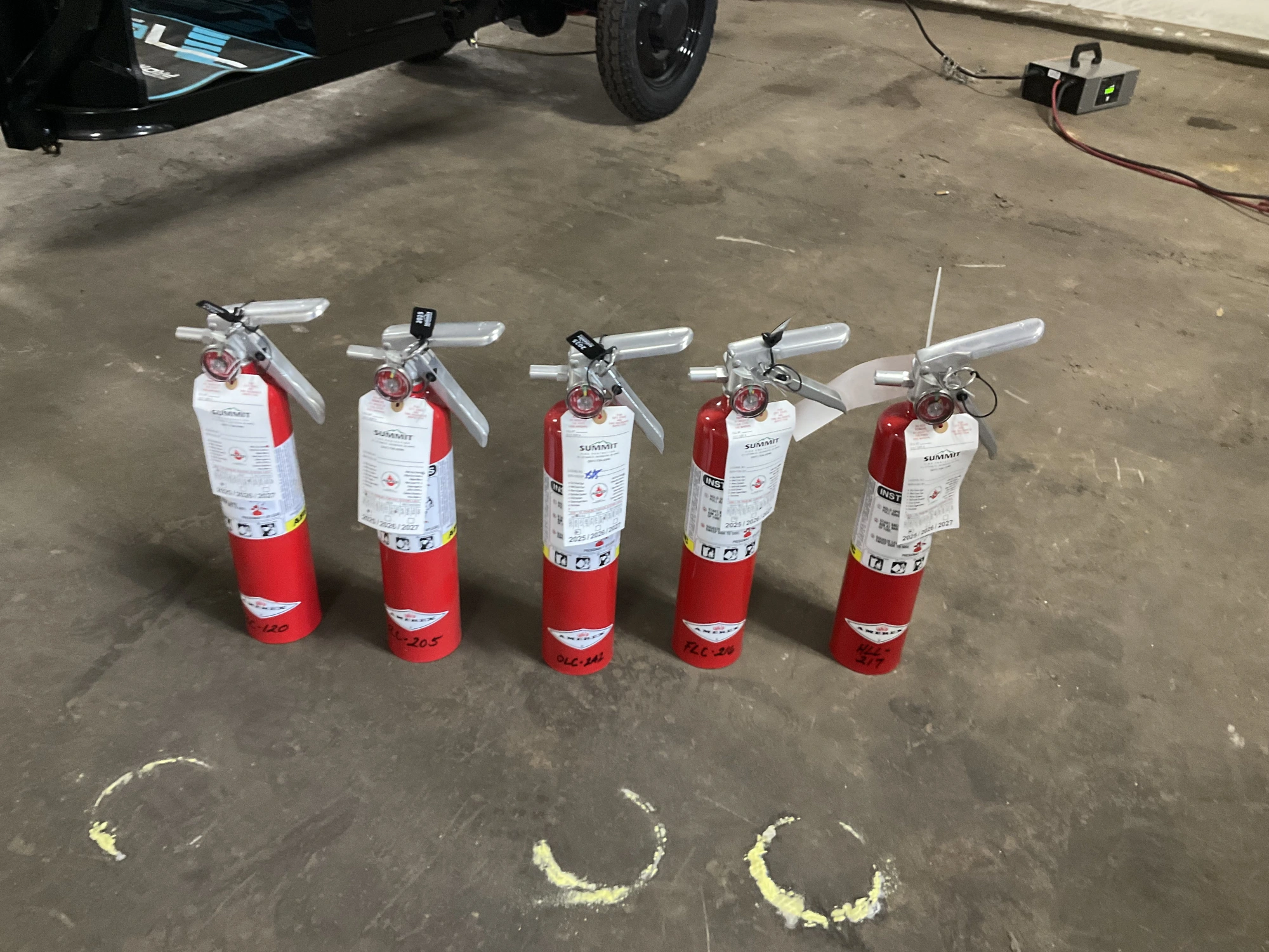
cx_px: 634
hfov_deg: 61.7
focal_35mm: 29
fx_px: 1063
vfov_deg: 48.2
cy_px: 476
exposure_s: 1/40
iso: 200
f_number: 1.8
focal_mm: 3
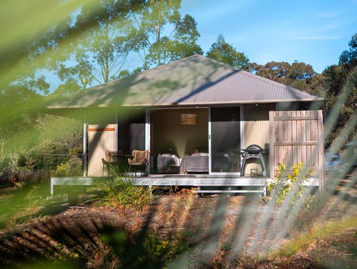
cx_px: 182
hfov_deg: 32.8
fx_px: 606
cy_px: 114
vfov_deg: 25.0
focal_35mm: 59
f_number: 1.6
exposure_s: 1/6400
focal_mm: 25
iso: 200
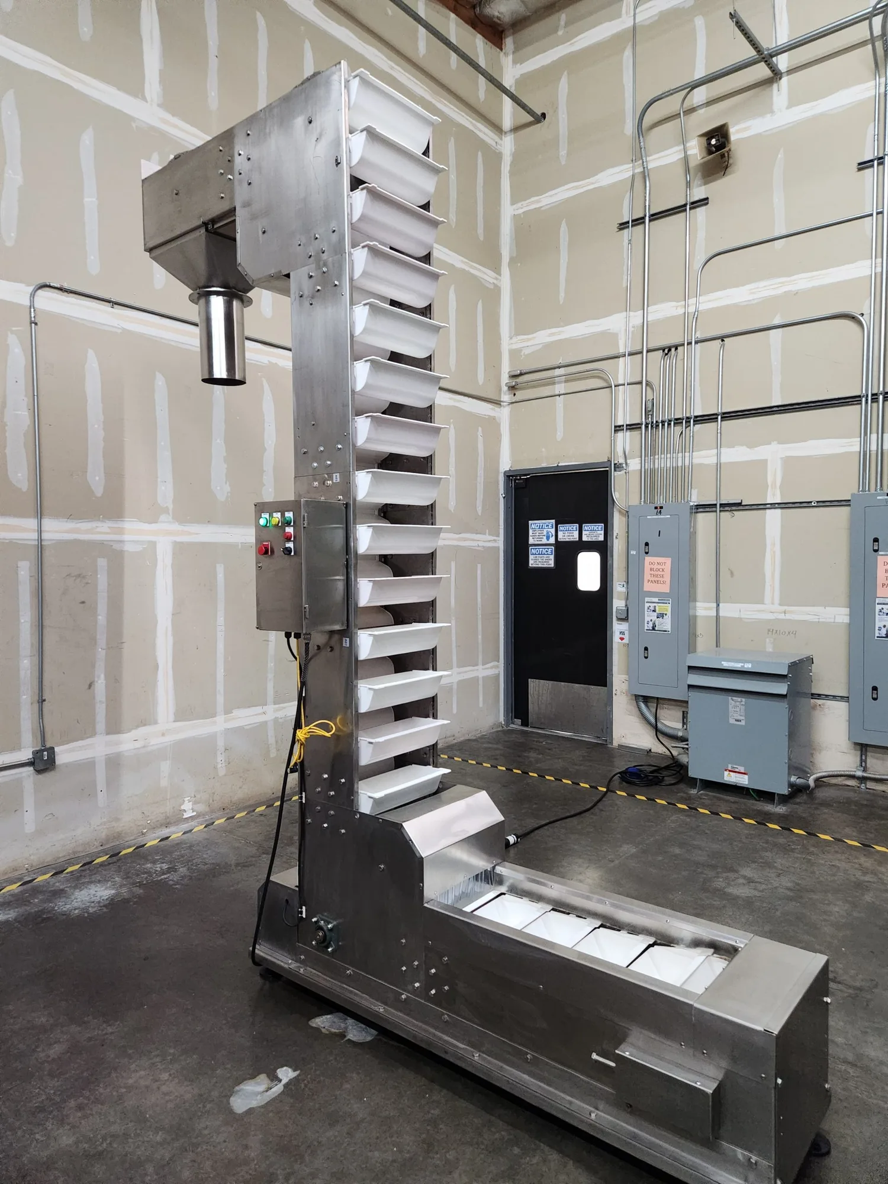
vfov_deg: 73.9
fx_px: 787
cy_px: 592
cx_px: 444
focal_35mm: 23
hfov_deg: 58.9
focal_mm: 5.4
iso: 1000
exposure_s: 1/120
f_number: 1.8
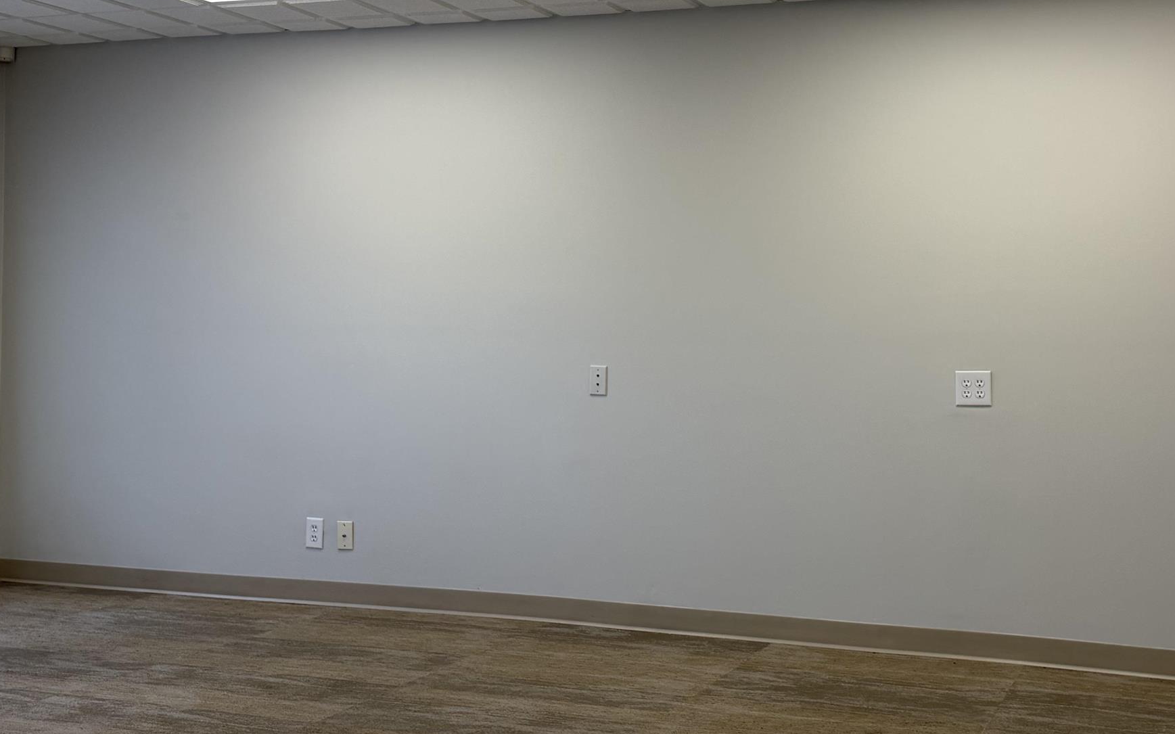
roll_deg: -0.7
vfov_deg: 28.6
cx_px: 720
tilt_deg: -0.1
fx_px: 1441
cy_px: 325
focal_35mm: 45
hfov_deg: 44.1
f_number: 1.78
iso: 100
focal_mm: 6.76
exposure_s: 1/184
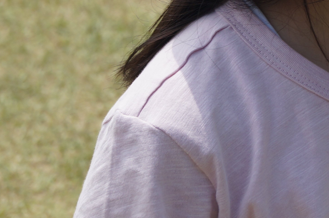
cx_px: 445
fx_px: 2562
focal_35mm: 281
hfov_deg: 7.3
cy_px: -64
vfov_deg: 4.9
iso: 100
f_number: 8
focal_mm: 55
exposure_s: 1/200
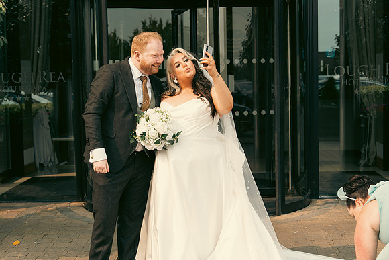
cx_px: 194
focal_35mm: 70
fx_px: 757
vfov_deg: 19.5
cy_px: 130
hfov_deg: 28.8
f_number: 5
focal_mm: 70
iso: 125
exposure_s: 1/250
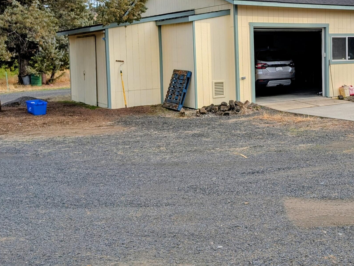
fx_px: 460
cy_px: 82
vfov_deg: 31.8
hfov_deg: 40.3
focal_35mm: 45
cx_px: 283
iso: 22
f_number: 1.68
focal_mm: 6.9
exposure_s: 1/433
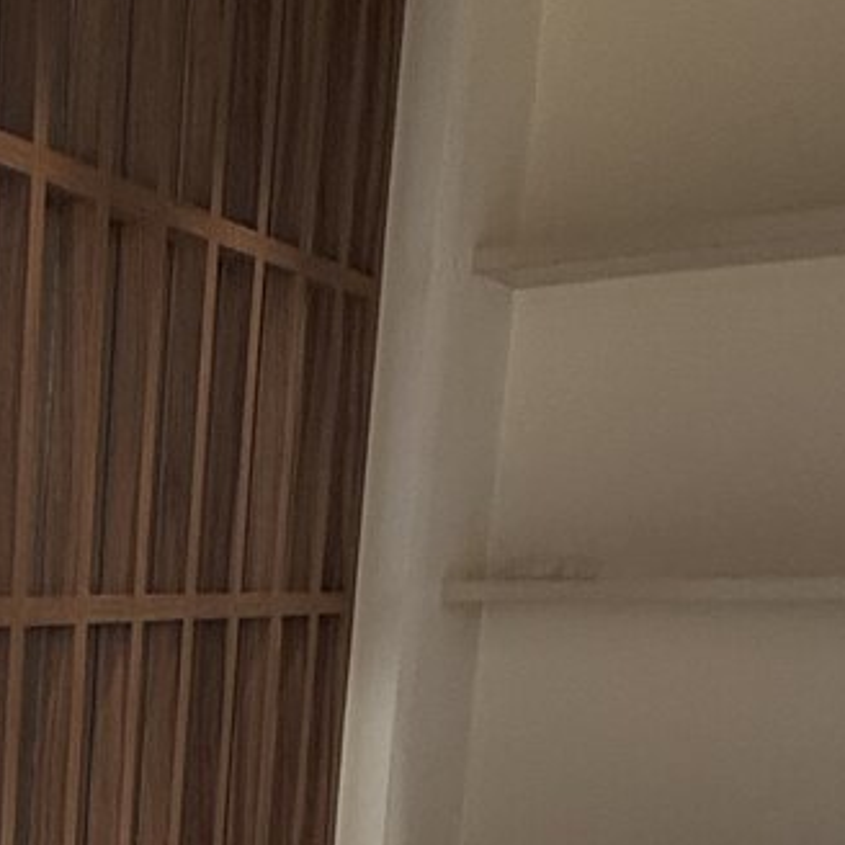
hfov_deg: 20.9
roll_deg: +1.2
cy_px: 1000
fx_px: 1878
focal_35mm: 68
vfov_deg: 23.3
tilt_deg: -11.5
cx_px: -477
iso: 250
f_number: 2.2
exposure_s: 1/100
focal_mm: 2.22
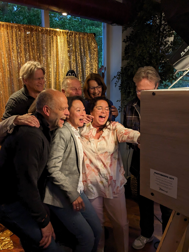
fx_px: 211
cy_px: 124
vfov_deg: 61.7
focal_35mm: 29
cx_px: 88
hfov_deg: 48.2
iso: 528
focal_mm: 4.38
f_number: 1.73
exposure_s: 1/99.9
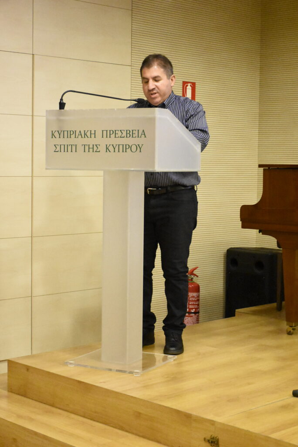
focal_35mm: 68
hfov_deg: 20.2
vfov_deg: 29.8
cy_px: 224
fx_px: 837
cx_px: 149
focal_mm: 45
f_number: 4.5
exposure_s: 1/250
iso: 12800
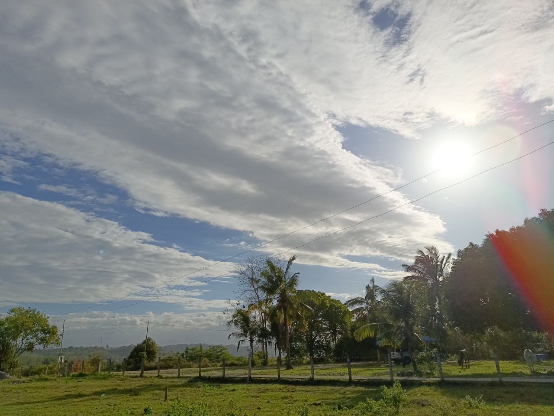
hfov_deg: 69.4
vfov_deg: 54.9
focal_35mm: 25
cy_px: 208
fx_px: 400
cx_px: 277
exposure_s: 1/4292
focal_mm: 5.25
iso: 52
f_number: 1.7
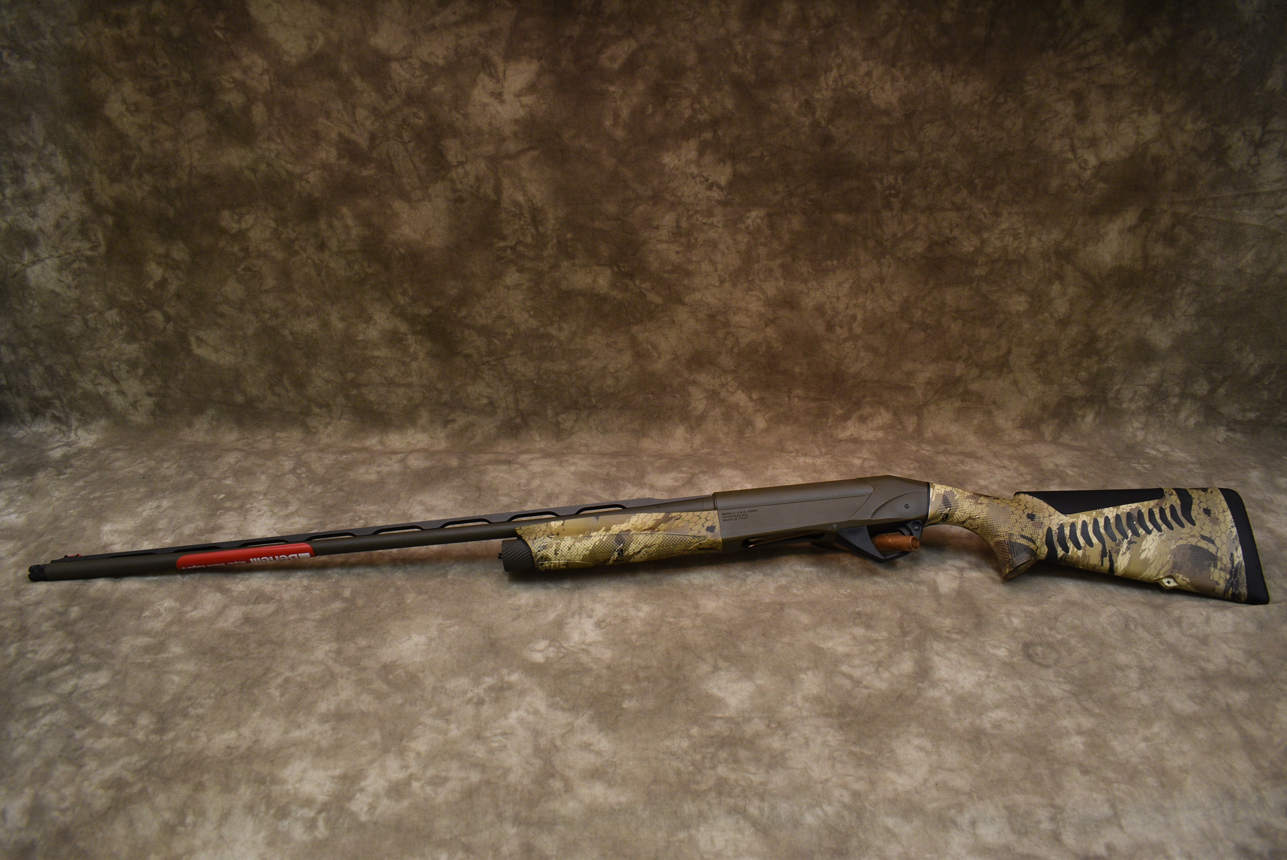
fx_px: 966
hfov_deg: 67.3
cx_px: 644
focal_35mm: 27
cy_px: 430
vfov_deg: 48.0
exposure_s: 1/60
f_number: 5.6
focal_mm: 18
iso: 800
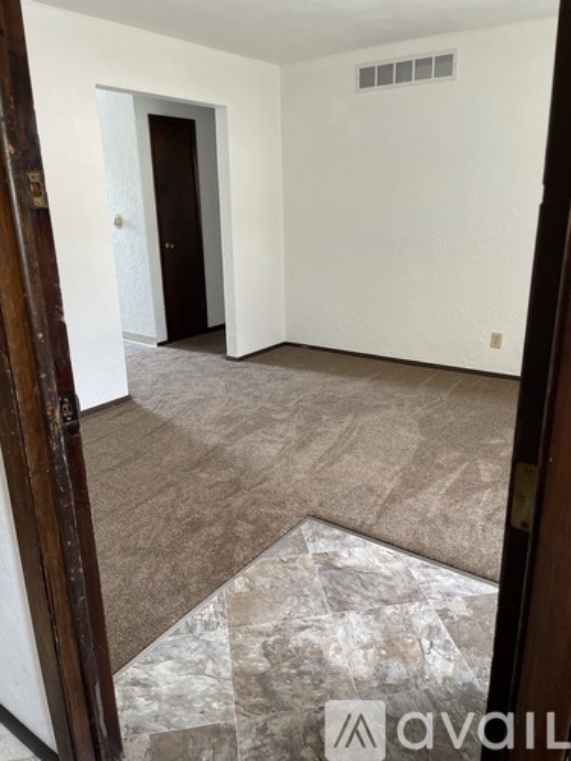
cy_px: 380
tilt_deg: -16.9
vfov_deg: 67.3
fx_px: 572
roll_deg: +0.9
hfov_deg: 53.1
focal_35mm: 26
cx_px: 286
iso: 125
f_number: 1.6
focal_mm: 5.1
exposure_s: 1/111
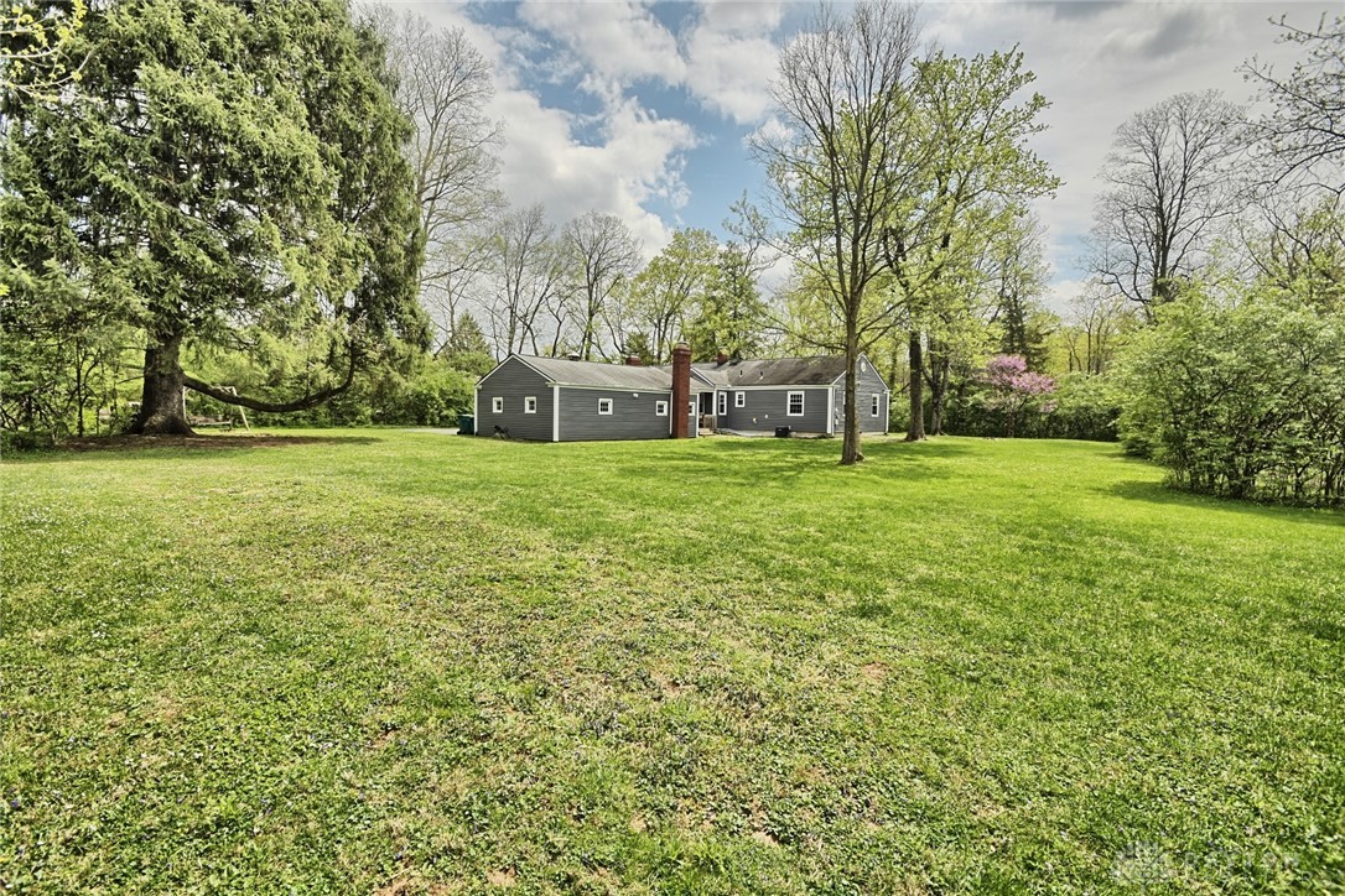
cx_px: 672
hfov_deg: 100.4
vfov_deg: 77.3
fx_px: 560
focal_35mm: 15
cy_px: 448
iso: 100
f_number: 8
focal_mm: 10
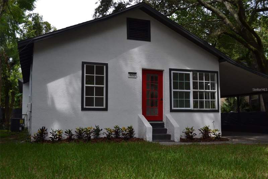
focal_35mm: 39
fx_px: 290
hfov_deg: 49.6
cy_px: 90
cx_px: 134
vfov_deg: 34.2
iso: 100
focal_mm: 26
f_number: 6.3
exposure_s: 1/160
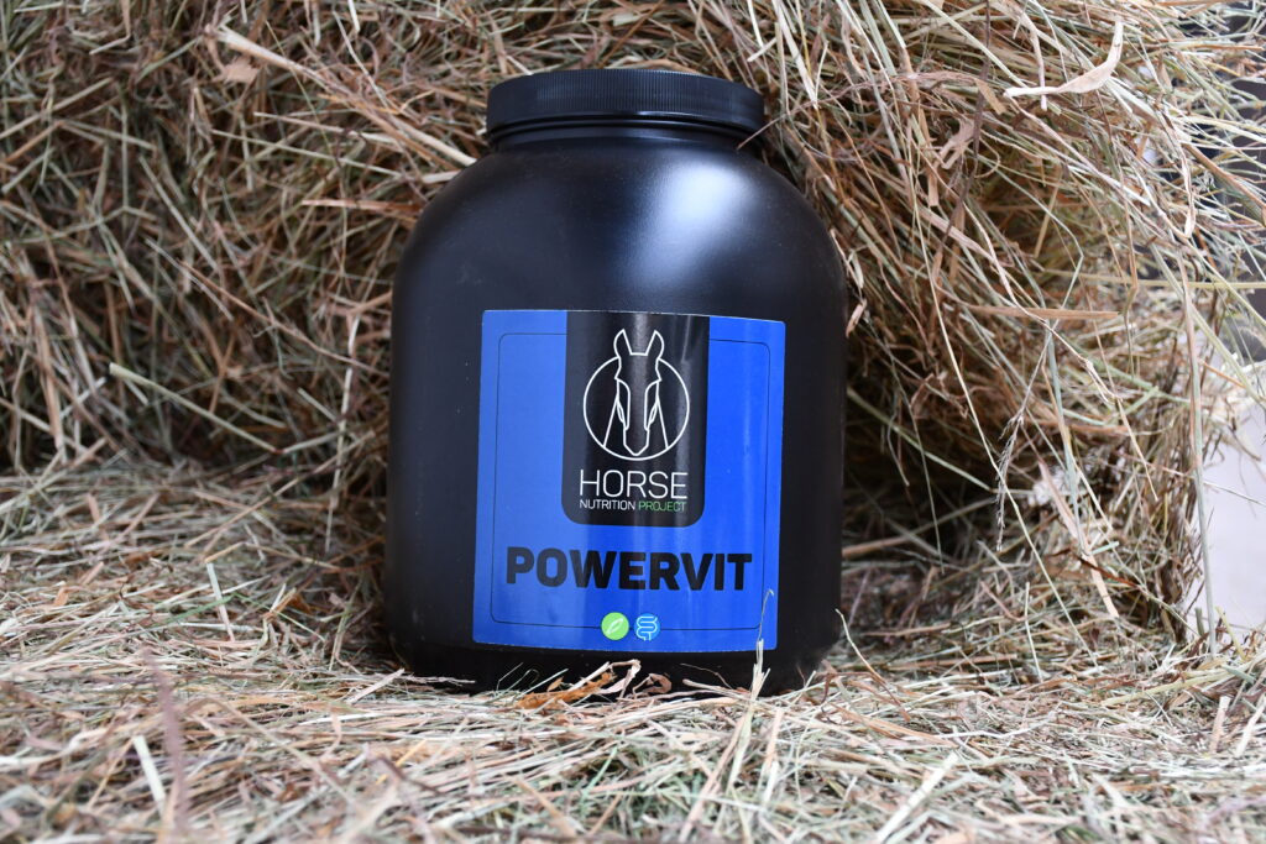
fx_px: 1688
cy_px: 422
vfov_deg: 28.1
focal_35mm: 48
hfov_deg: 41.1
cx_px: 633
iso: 1400
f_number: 4
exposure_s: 1/125
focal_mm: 32
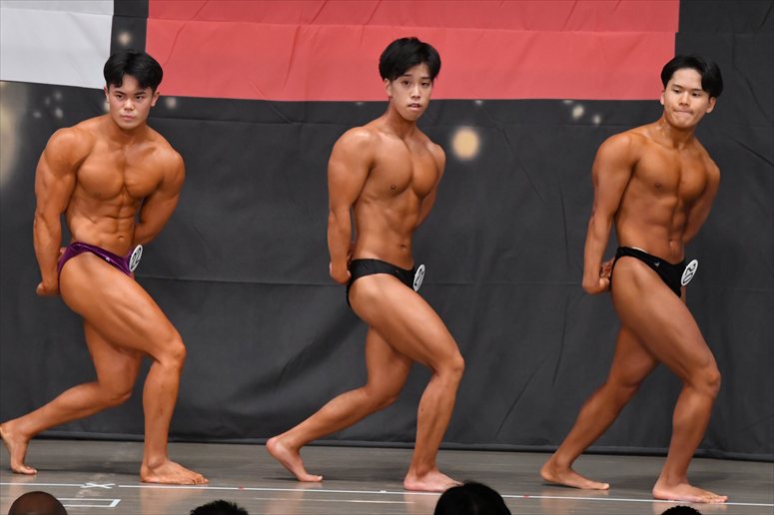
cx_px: 387
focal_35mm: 255
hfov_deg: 8.1
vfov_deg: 5.4
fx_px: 5480
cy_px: 258
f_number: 5.6
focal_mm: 170
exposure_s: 1/400
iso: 5000
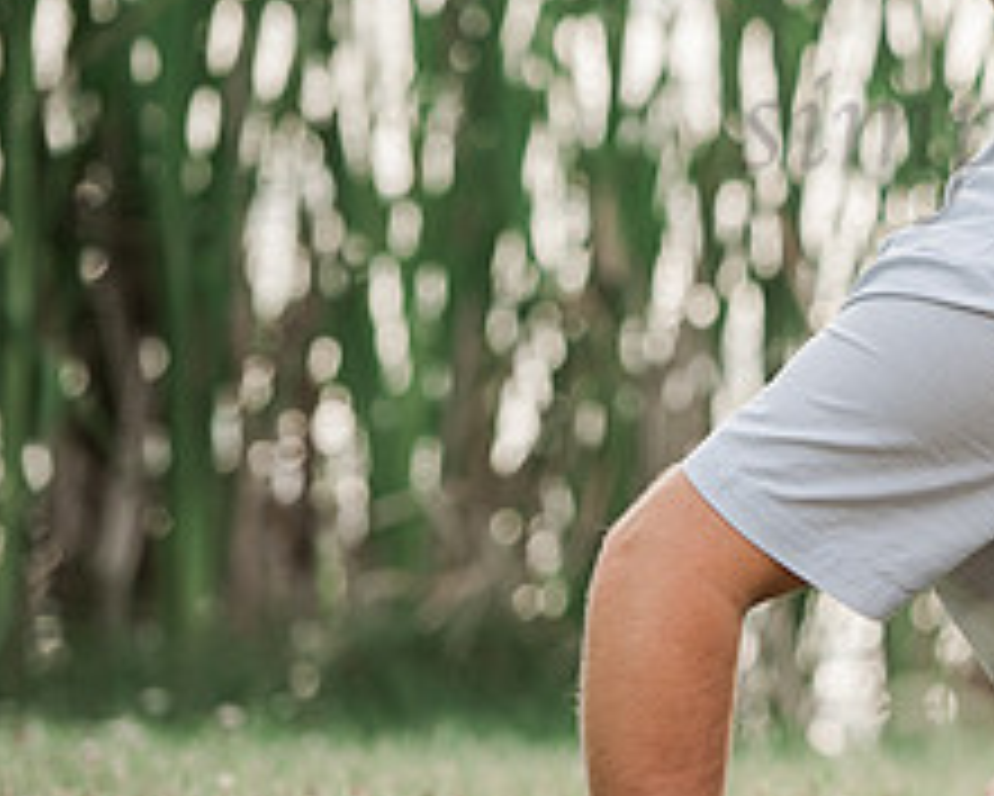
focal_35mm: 345
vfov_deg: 4.5
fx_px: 10154
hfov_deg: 5.6
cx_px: 1246
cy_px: 119
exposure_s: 1/200
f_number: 3.2
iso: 200
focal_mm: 140
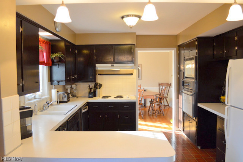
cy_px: 81
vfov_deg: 47.9
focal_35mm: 27
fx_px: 182
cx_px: 122
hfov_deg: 67.4
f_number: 3.5
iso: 400
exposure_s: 1/30
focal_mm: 18
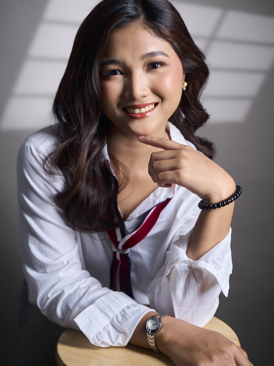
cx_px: 126
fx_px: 559
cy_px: 160
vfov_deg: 36.1
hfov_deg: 27.5
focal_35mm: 53
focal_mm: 45
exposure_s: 1/250
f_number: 2.8
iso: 100
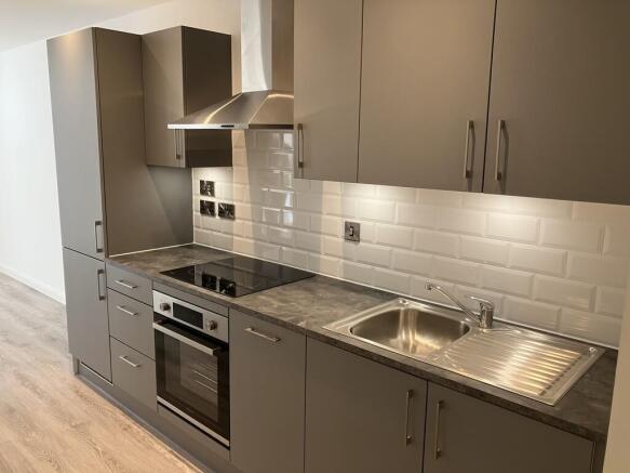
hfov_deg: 63.5
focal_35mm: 28
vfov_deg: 49.7
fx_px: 509
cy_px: 236
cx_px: 315
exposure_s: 1/50
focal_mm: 3.99
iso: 50
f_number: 1.8
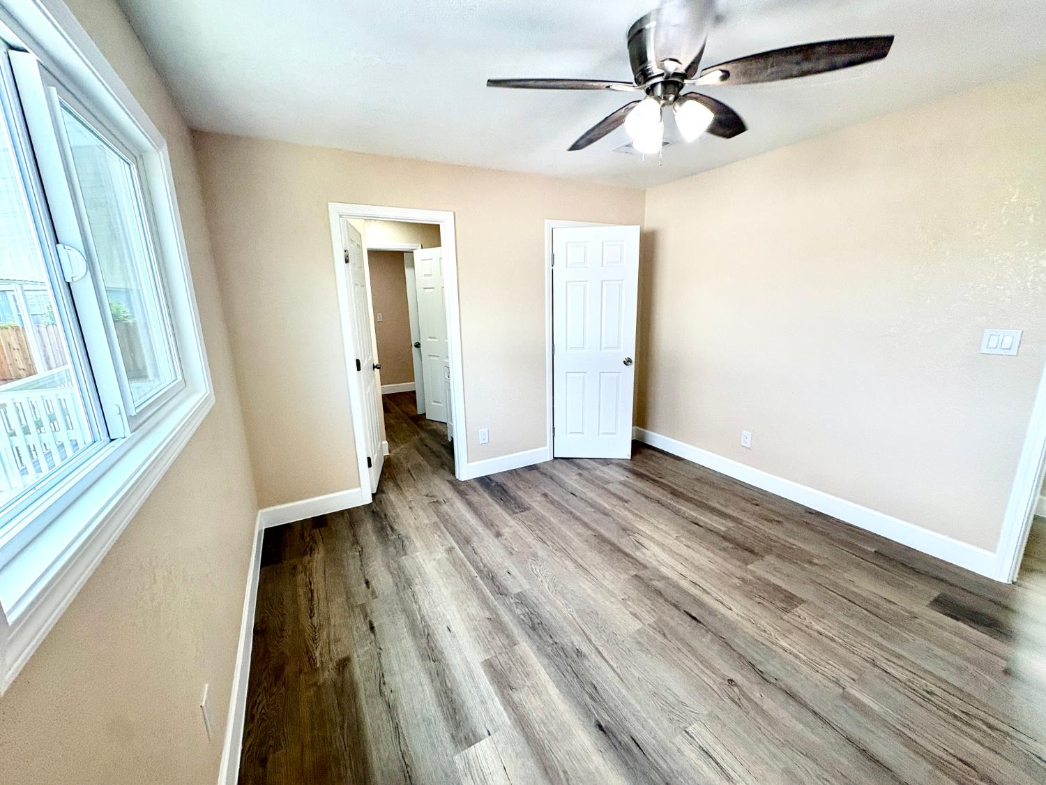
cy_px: 392
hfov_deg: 102.1
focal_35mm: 14
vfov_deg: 85.7
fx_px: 423
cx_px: 523
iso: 80
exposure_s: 1/120
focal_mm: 2.22
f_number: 2.2
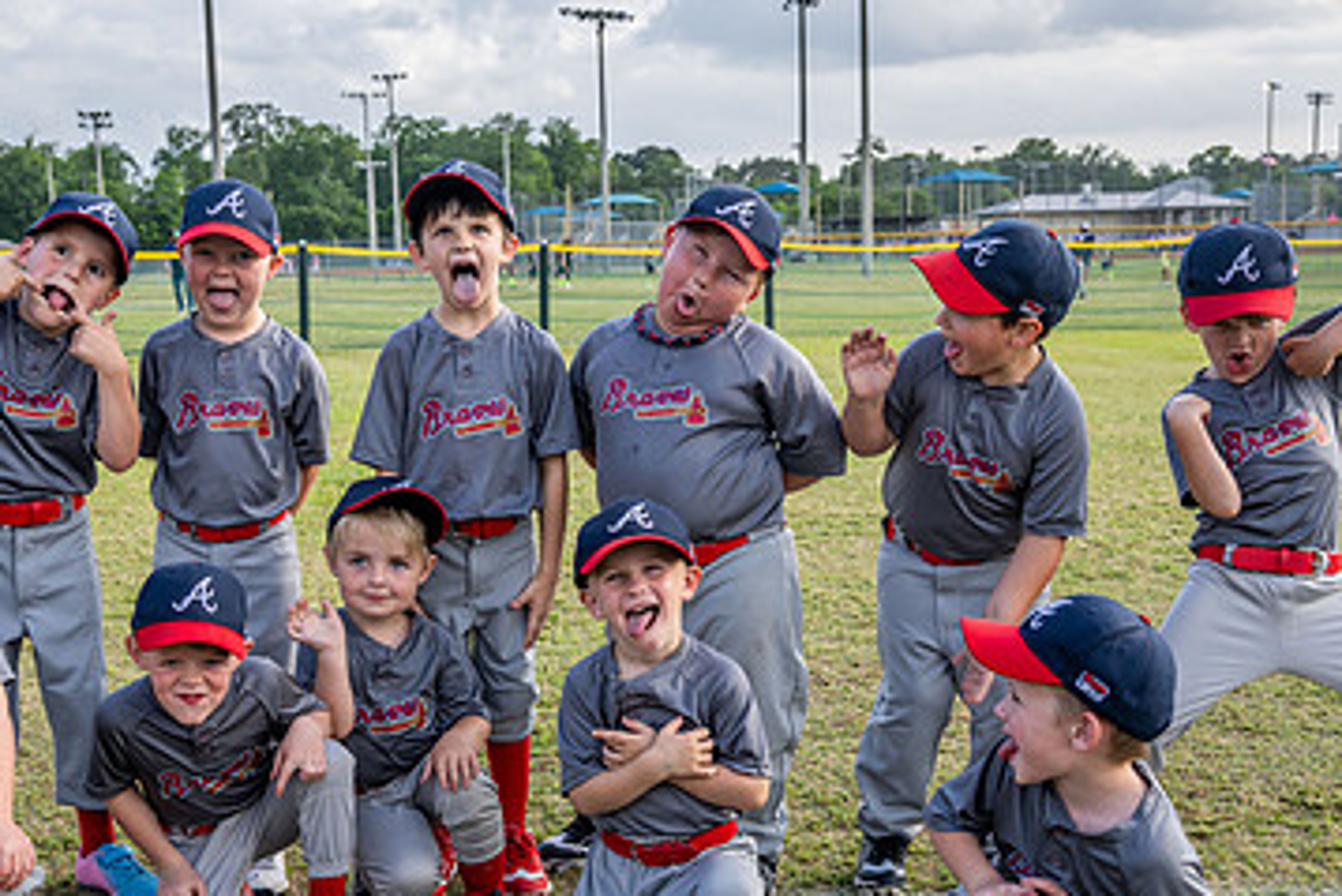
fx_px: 1902
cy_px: 594
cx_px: 566
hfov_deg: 38.8
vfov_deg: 26.4
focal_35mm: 51
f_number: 5.6
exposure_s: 1/200
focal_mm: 31.5
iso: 100
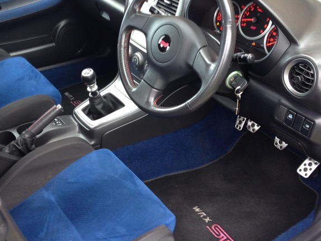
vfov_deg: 29.7
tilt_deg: -39.9
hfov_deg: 38.9
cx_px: 161
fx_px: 455
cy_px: 110
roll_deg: +1.6
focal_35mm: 49
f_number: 2.4
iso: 64
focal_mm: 4.28
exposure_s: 1/20
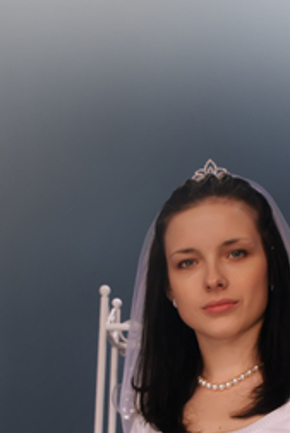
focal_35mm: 75
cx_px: 215
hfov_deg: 18.1
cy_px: 380
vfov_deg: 26.2
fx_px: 902
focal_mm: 28
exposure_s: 1/125
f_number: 5
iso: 800
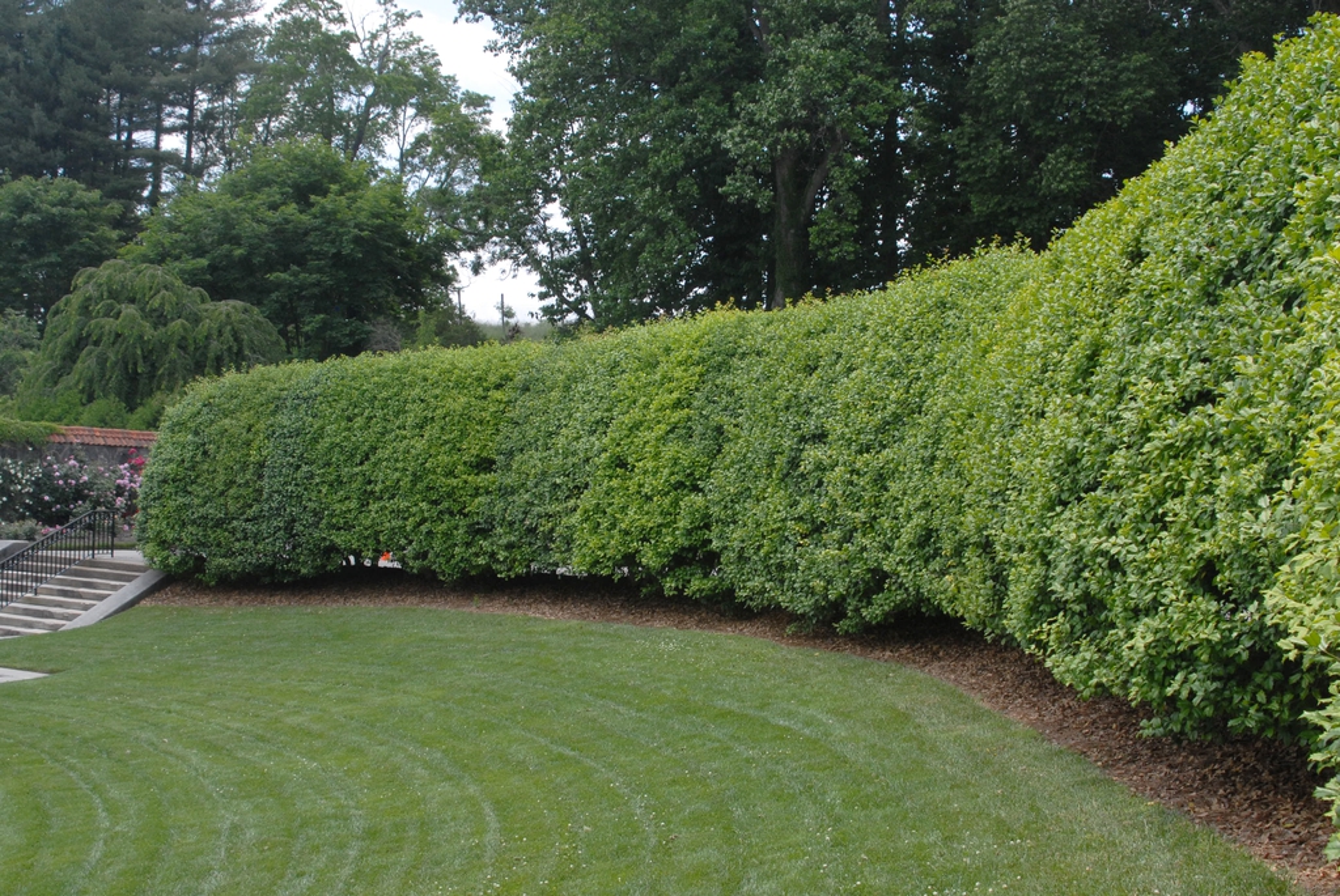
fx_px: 1565
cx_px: 670
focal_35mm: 42
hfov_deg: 46.4
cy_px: 448
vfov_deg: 32.0
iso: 400
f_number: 8
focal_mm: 28
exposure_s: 1/250
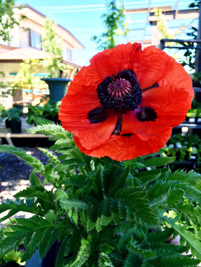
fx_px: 225
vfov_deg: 61.7
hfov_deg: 48.2
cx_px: 100
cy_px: 134
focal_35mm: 29
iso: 25
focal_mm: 4.15
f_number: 2.2
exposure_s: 1/120
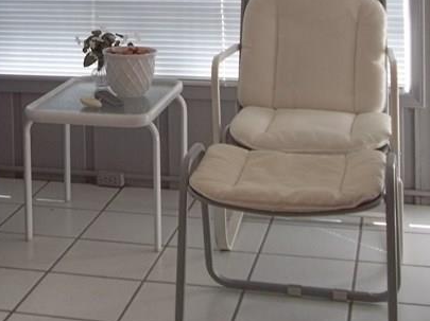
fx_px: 1005
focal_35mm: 81
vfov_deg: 17.3
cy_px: -71
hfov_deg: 23.8
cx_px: 90
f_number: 2.9
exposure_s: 1/100
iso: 64
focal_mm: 5.7
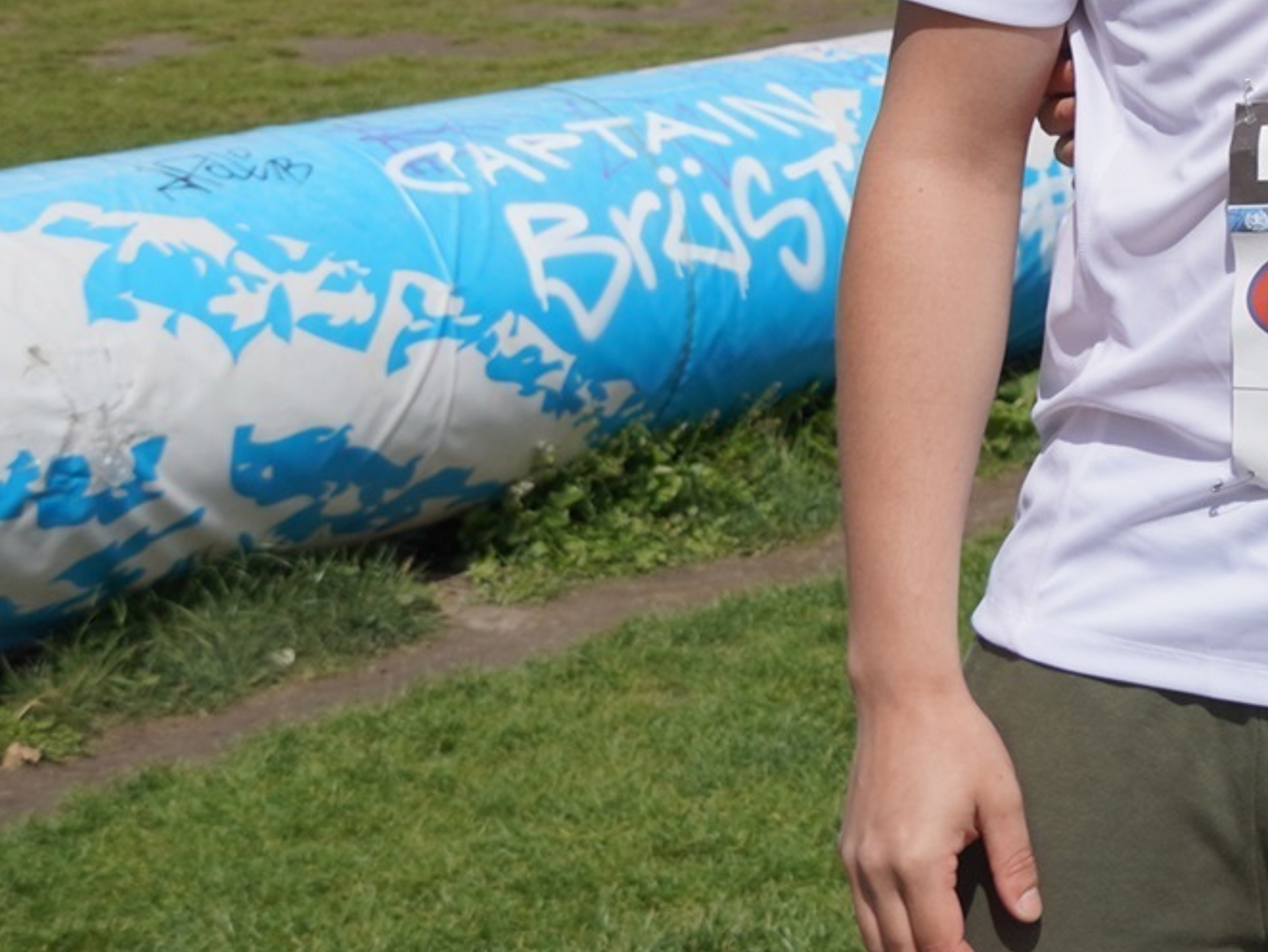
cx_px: 2210
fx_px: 4214
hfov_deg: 15.1
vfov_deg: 12.4
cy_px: -354
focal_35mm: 115
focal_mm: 22
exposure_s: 1/1600
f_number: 5
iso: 100
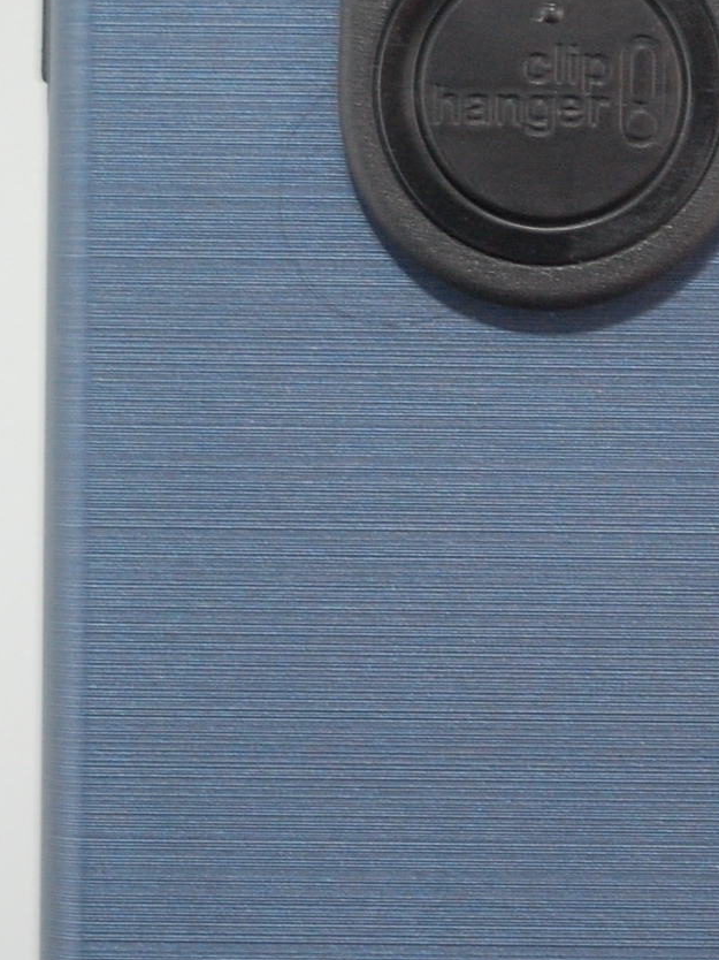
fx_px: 4857
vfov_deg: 11.3
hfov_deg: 8.4
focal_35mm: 175
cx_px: 598
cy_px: 236
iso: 800
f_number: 5.3
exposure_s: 1/30
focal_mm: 45
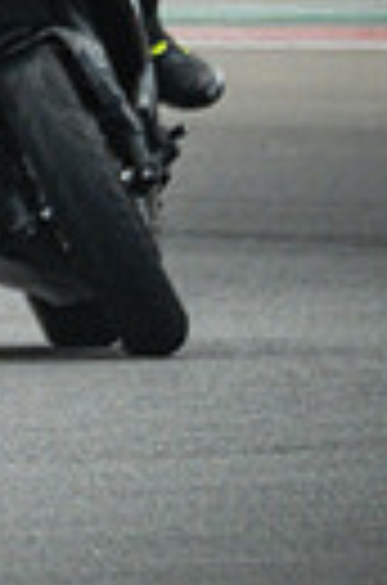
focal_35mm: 2686
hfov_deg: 0.5
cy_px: -2
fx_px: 43541
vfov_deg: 0.8
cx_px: -810
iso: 2000
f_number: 5.6
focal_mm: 400
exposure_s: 1/1600
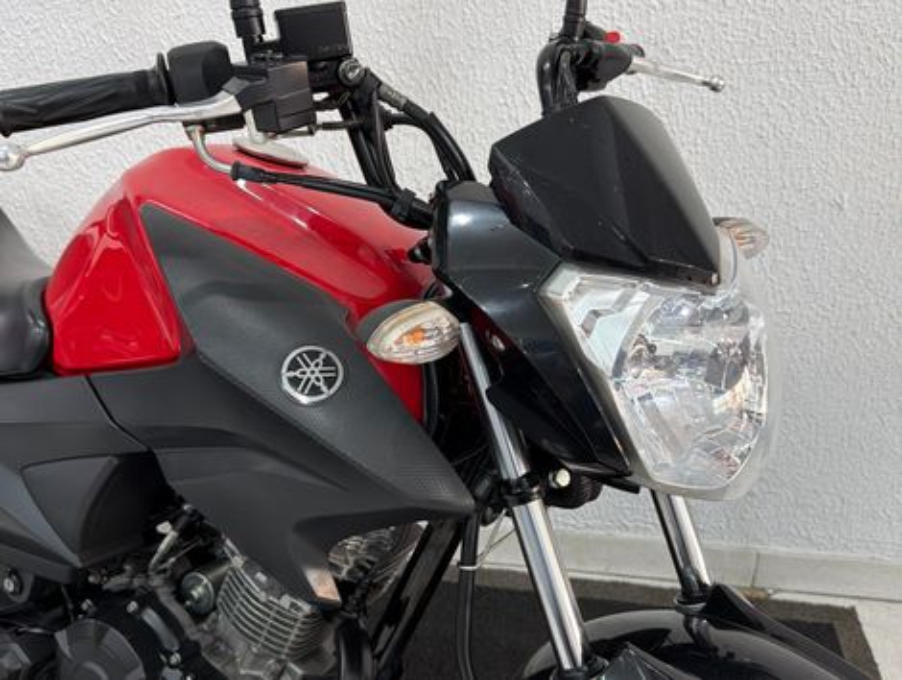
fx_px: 626
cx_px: 451
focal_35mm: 24
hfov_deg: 71.5
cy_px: 340
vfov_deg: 56.9
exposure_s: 1/60
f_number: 1.78
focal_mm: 6.76
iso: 100
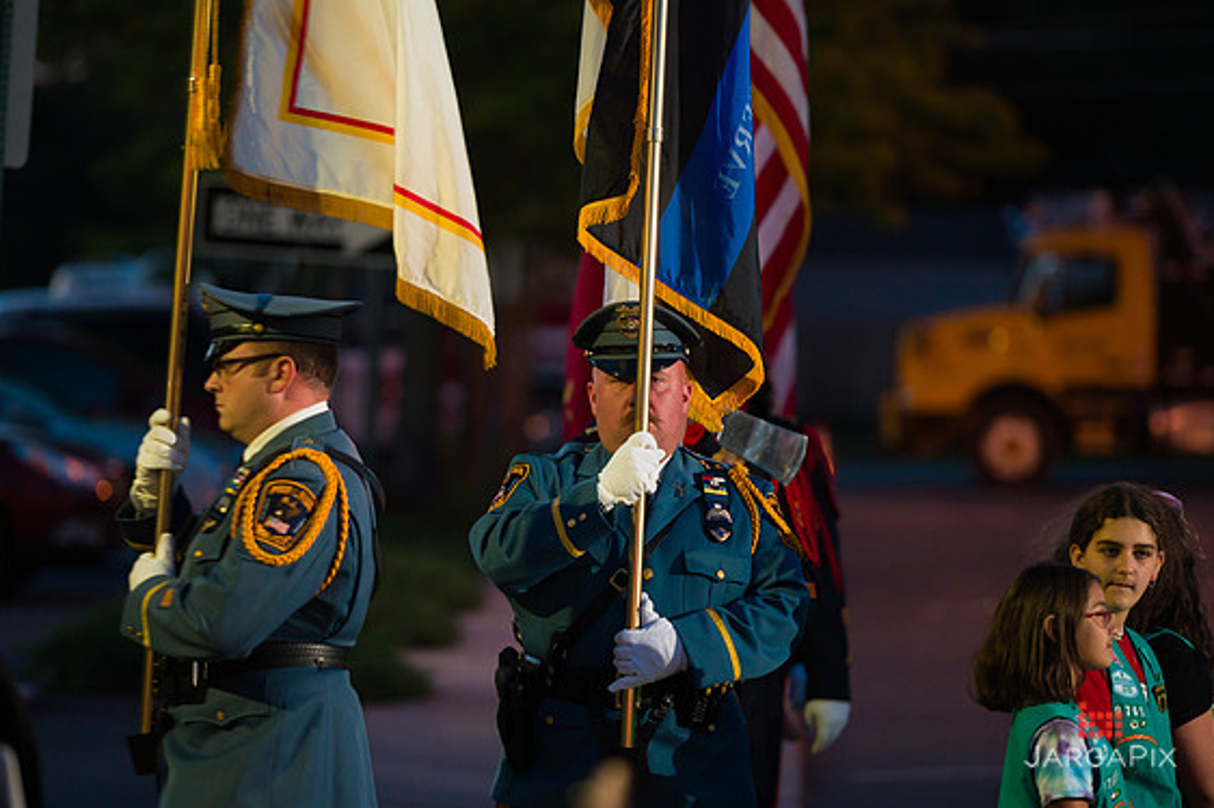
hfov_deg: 10.8
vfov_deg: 7.2
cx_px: 605
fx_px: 6437
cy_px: 398
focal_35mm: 191
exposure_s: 1/100
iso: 3200
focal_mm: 185
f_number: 3.2
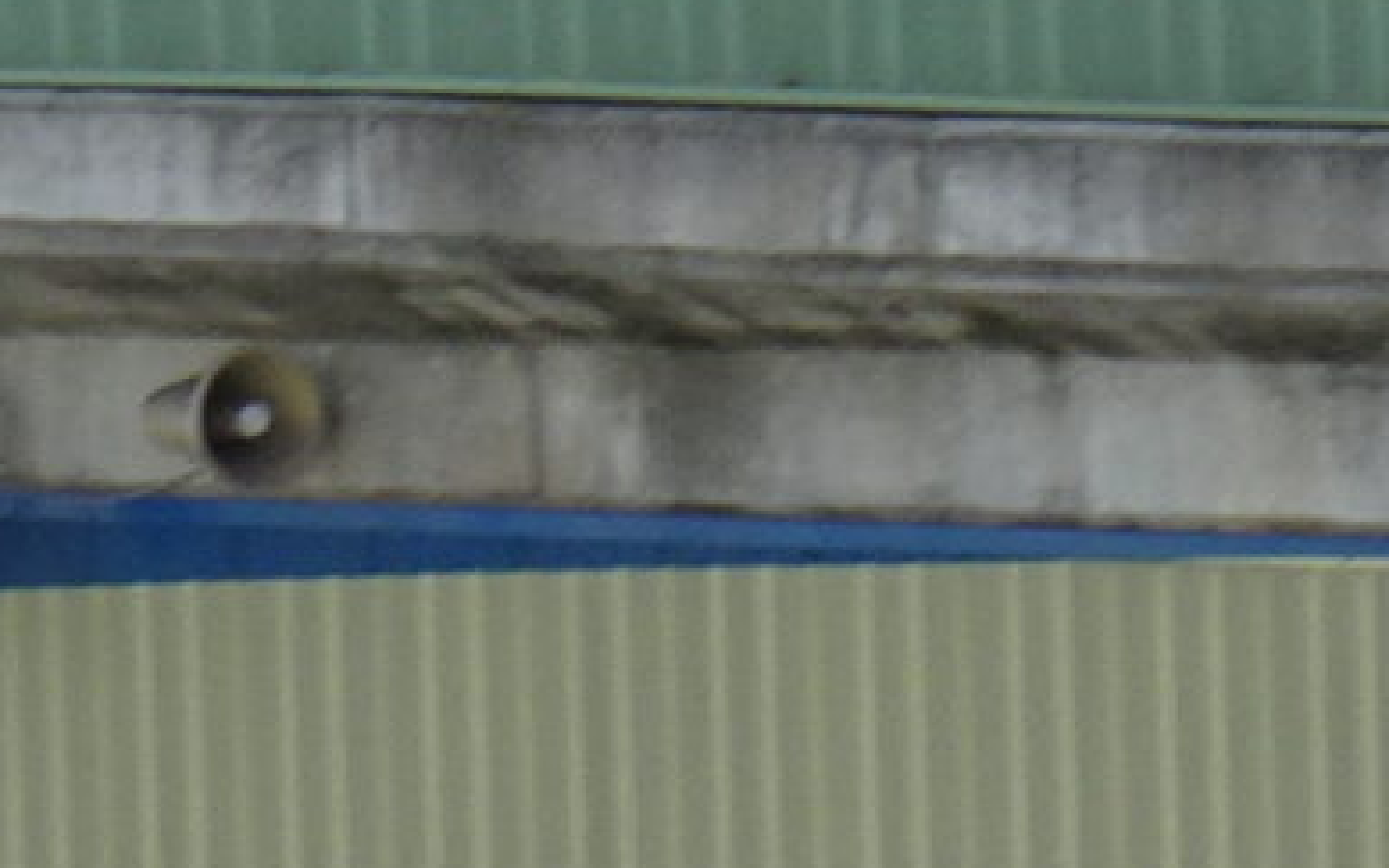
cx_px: -811
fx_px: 31453
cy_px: 1979
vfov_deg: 1.6
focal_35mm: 831
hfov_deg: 2.5
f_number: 5.6
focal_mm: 20.29
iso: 80
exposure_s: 1/125
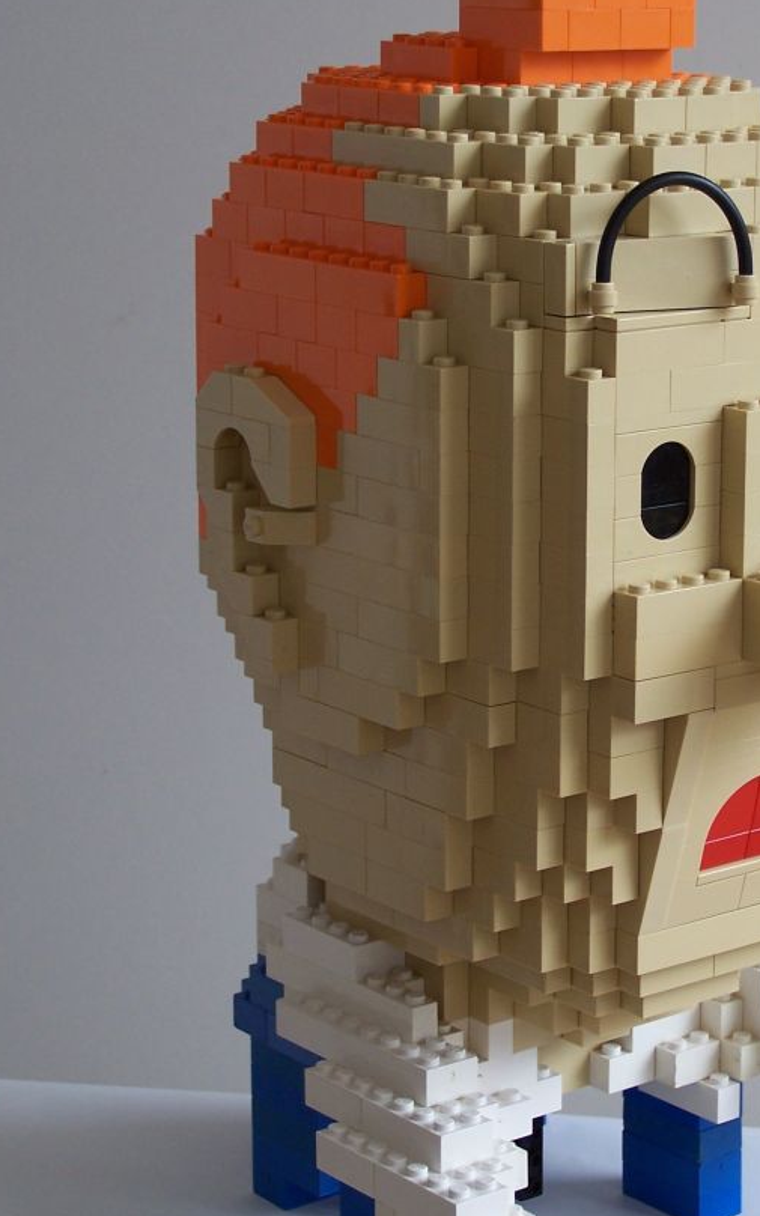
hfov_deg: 14.5
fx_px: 2983
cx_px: 561
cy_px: 582
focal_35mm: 90
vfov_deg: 23.0
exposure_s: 1/90
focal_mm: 11.1
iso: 80
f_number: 3.2
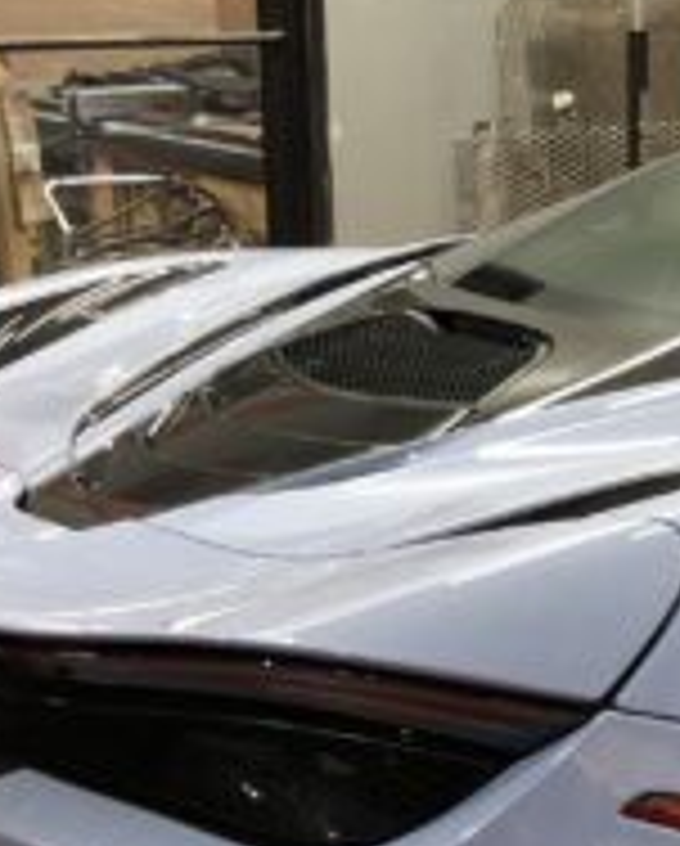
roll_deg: -0.5
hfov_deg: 16.7
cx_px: 887
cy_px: 477
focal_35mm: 87
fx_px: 2183
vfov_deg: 21.9
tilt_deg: -13.1
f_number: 1.8
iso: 40
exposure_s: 1/15
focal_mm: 4
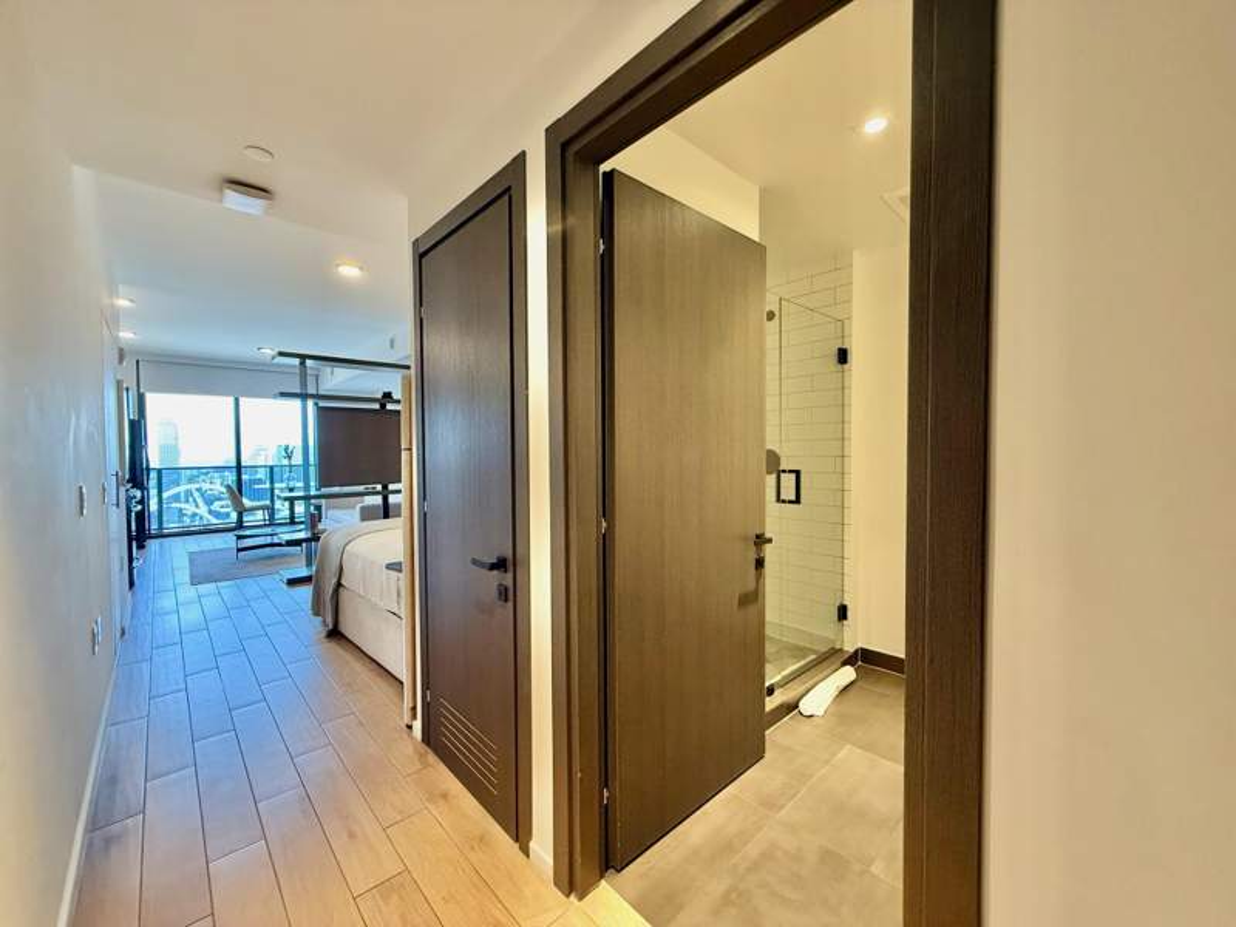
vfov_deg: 85.7
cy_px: 464
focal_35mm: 14
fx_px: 500
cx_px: 618
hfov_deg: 102.1
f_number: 2.2
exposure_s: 1/60
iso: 640
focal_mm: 2.22
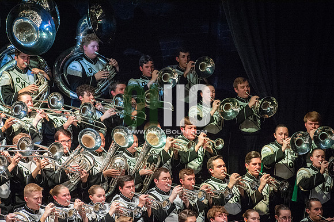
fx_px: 2782
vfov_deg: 4.6
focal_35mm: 300
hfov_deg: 6.9
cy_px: 111
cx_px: 167
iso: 5000
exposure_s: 1/400
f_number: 5.6
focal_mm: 300
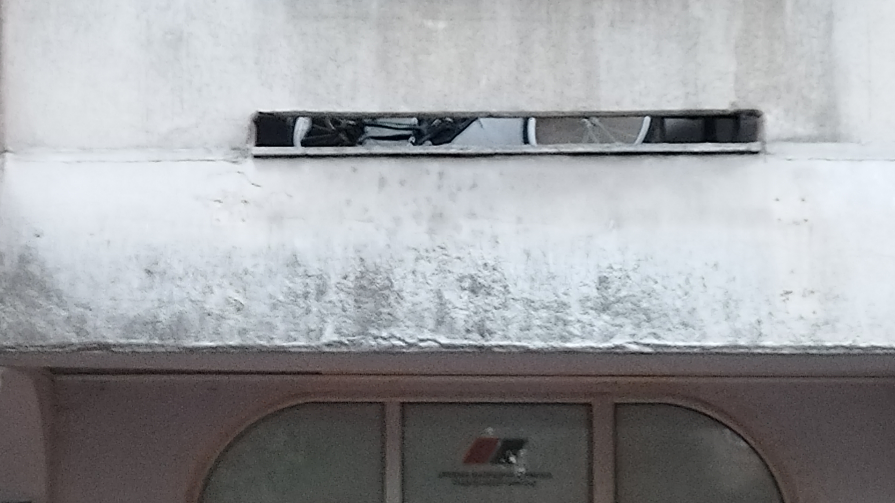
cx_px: 365
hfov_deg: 18.6
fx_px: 2729
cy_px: 371
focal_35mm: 115
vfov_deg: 10.5
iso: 946
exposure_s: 1/33.3
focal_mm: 6.24
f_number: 1.9
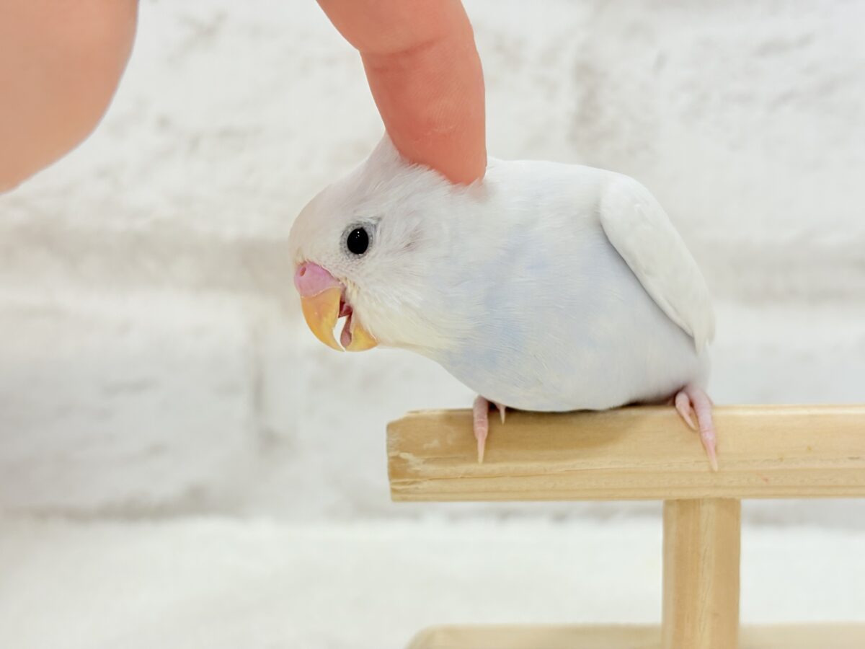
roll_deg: +1.0
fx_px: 1299
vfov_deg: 28.0
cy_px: 324
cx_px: 432
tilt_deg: -8.8
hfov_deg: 36.8
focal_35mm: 52
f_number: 1.6
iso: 80
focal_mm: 5.96
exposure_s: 1/100
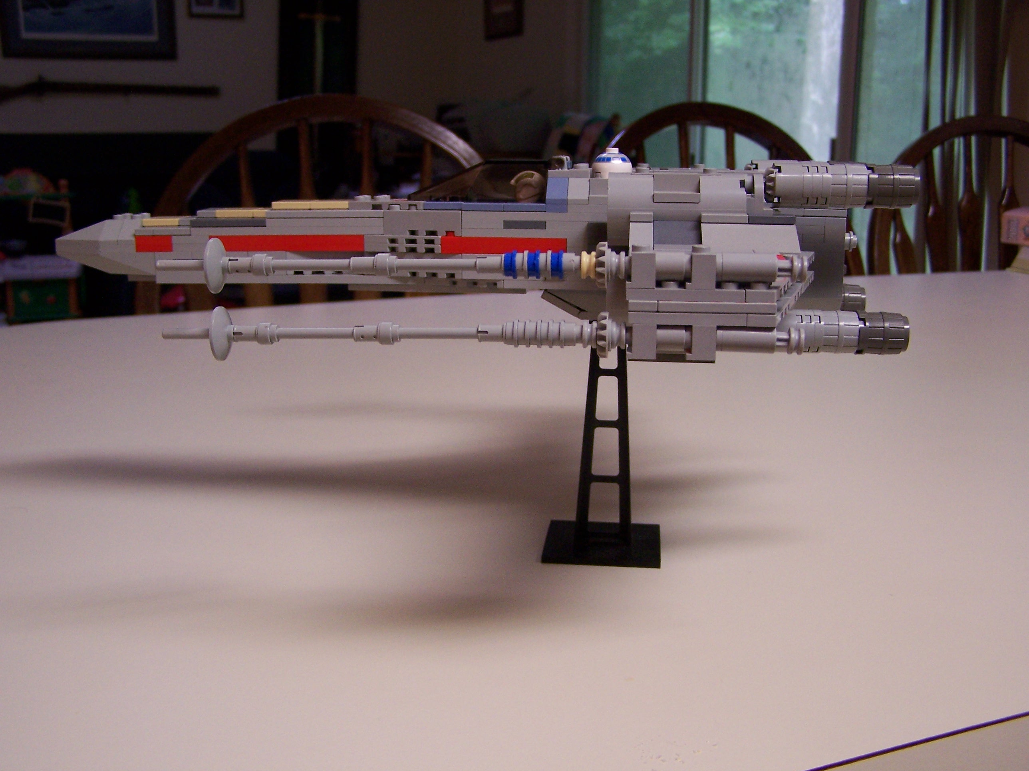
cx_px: 514
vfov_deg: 37.7
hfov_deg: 49.0
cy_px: 386
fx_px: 1130
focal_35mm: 38
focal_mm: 6.3
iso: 140
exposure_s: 1/30
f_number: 2.8
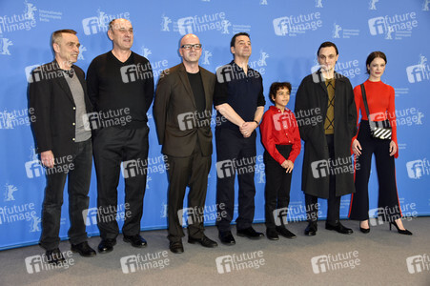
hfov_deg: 48.5
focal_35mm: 40
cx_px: 215
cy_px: 143
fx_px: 477
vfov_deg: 33.4
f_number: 5.6
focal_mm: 40
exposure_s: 1/125
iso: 640
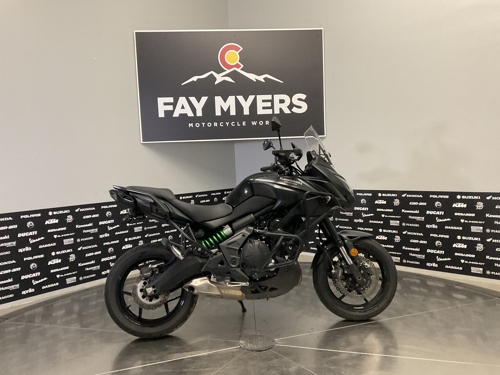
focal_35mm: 29
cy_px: 188
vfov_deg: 48.2
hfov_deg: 61.7
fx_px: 419
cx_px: 250
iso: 200
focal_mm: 3
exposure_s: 1/60
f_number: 1.8
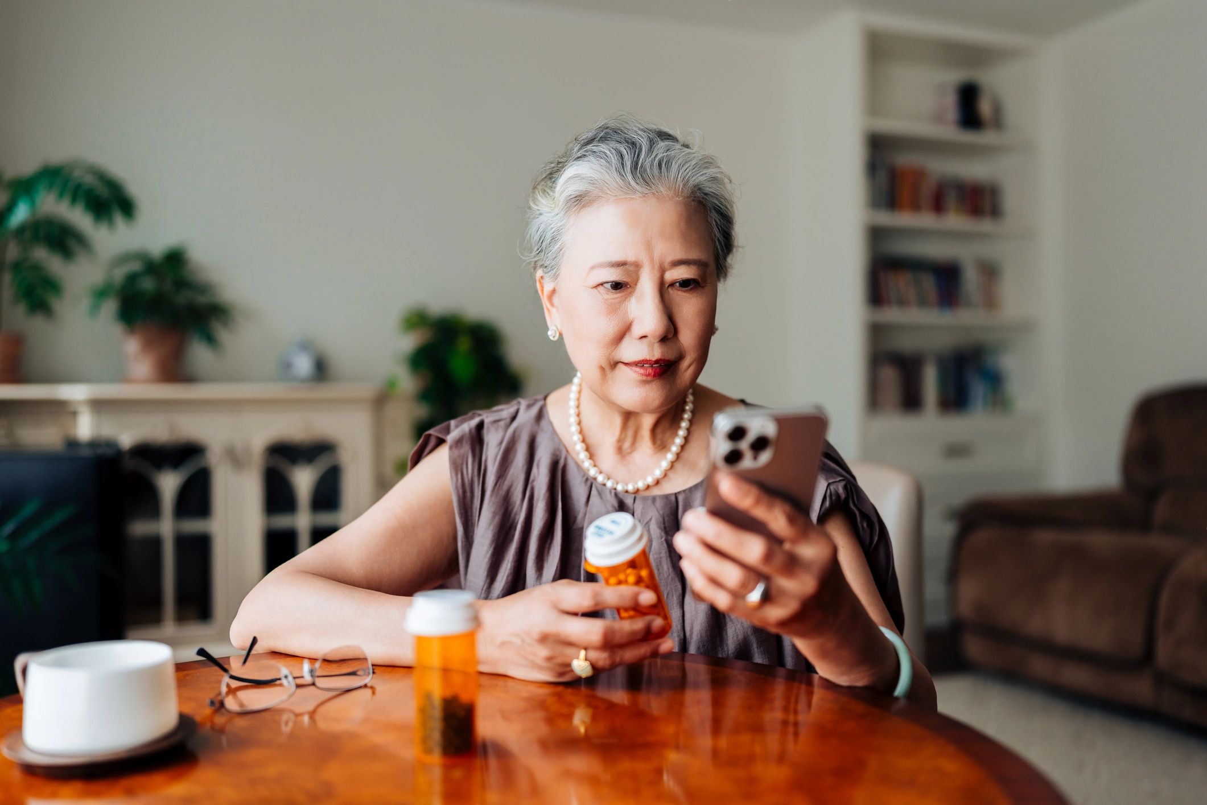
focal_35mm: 35
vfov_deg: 37.9
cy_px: 402
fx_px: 1173
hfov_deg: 54.4
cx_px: 604
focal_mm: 35
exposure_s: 1/200
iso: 160
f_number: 1.4
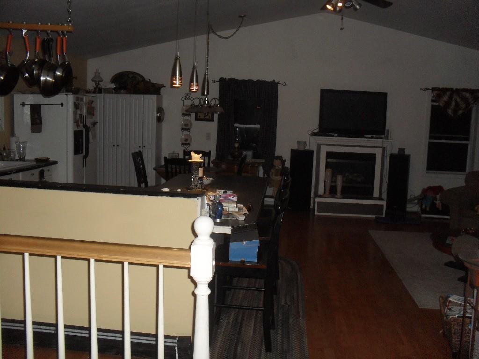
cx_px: 240
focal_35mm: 35
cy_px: 180
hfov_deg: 52.6
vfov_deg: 40.7
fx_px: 484
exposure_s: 1/45
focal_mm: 6.3
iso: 240
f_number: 3.2
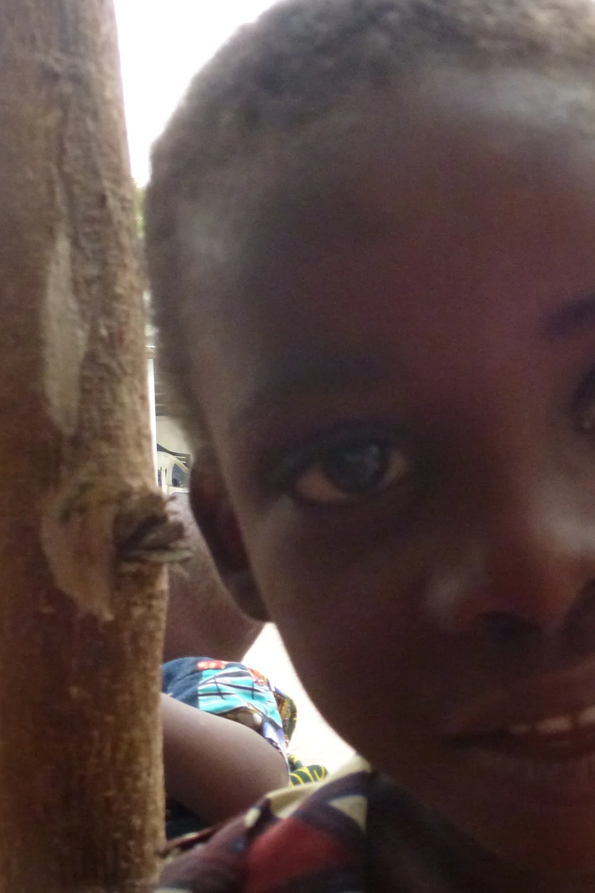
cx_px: 545
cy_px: 446
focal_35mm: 46
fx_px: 1141
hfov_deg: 28.1
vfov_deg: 42.7
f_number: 3.6
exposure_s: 1/250
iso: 640
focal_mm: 5.9
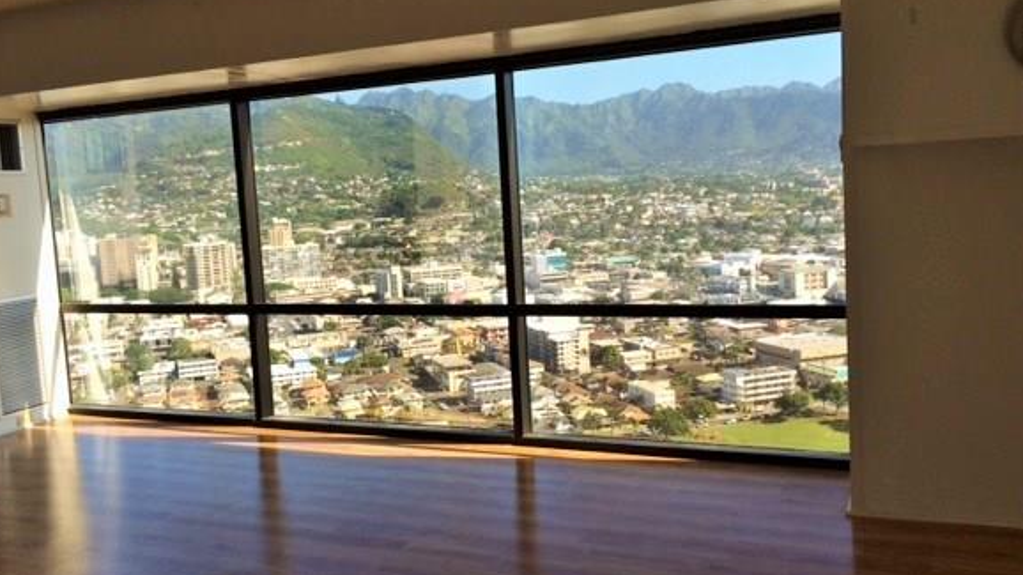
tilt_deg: -5.8
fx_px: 949
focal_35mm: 35
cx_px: 469
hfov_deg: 56.6
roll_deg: +3.2
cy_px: 288
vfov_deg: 33.7
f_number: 2.2
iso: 32
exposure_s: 1/155
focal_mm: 4.15
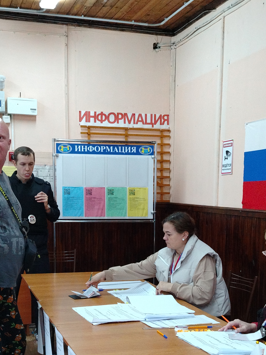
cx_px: 135
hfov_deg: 26.6
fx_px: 563
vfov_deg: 34.4
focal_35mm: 55
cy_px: 257
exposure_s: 1/100
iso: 2309
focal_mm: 5.25
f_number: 1.75
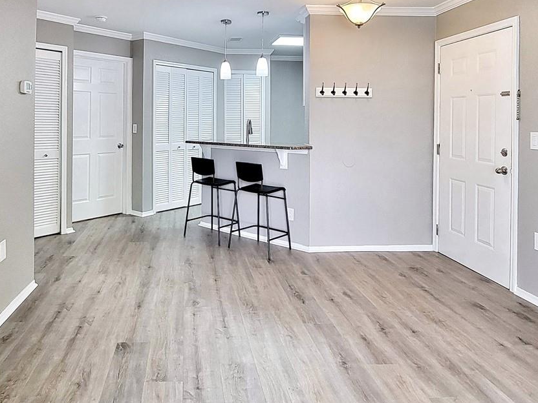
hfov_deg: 68.3
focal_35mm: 25
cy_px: 147
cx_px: 201
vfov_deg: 54.1
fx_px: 389
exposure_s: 1/60
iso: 160
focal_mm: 2.2
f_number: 2.2
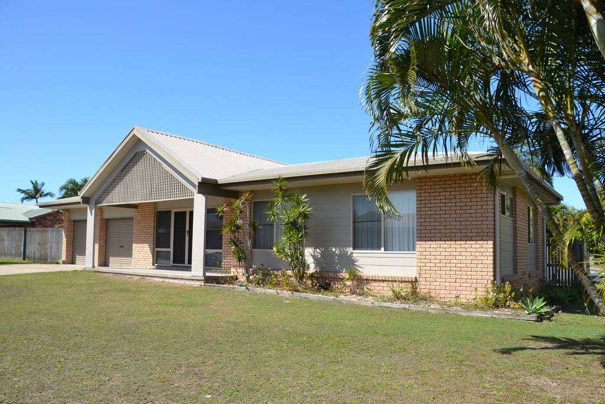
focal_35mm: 27
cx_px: 302
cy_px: 202
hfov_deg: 67.4
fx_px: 454
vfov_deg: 47.9
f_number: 8
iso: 100
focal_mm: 18
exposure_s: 1/250
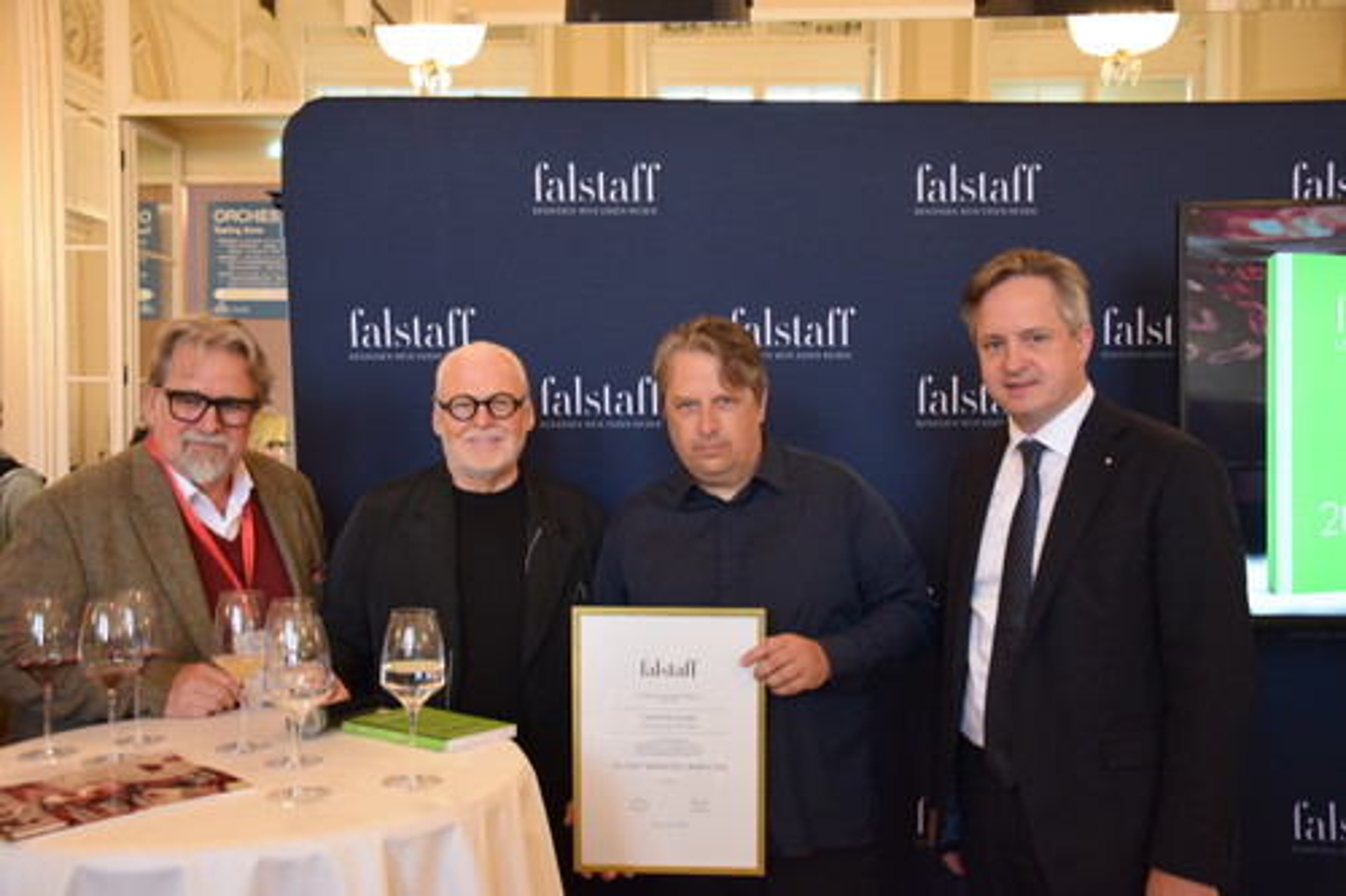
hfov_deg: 51.3
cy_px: 448
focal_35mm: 38
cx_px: 673
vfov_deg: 35.5
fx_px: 1402
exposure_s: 1/60
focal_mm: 25
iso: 1800
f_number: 4
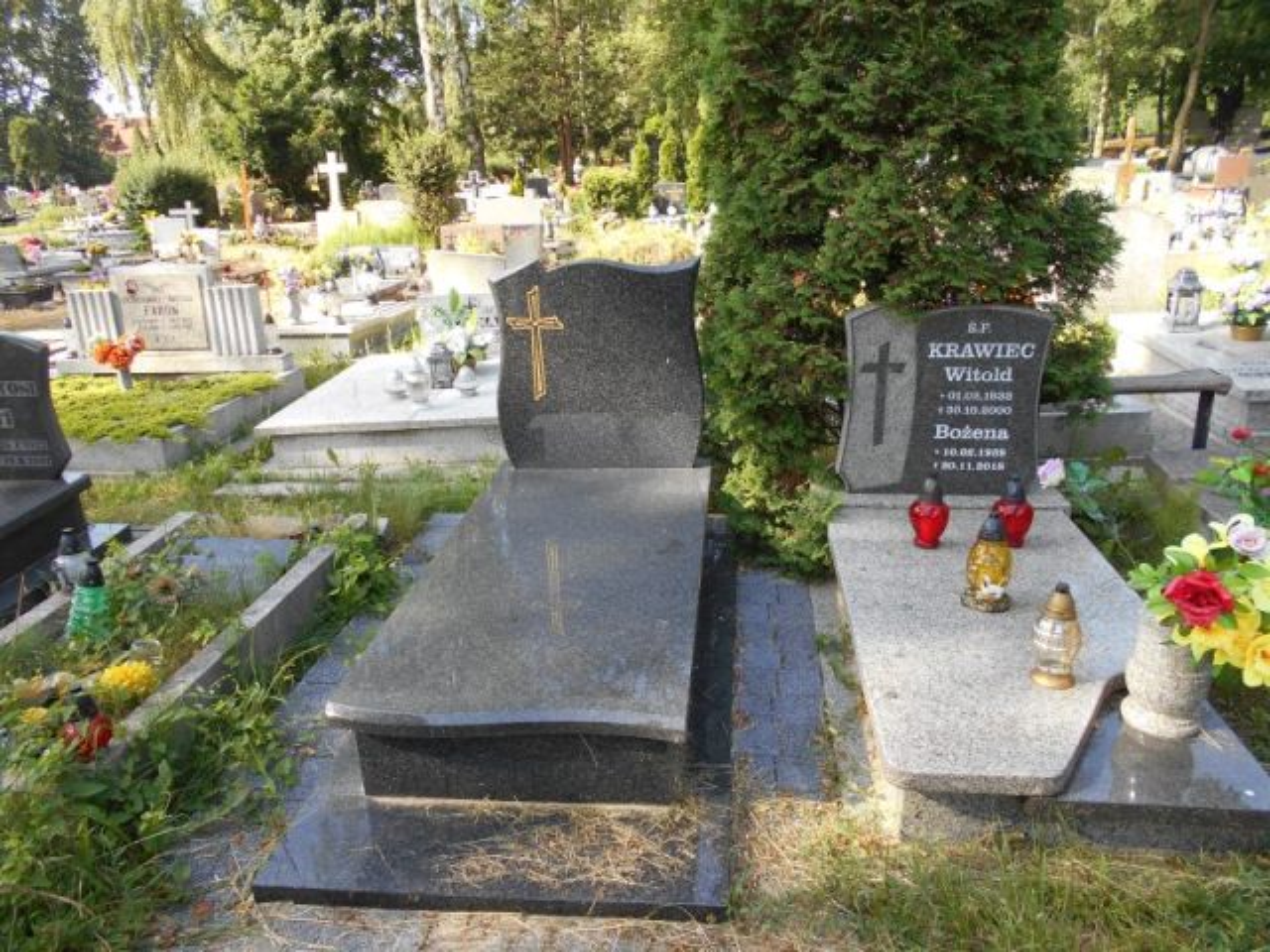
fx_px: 954
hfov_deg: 67.3
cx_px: 635
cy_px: 476
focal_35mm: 26
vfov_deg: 53.1
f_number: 3.2
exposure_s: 1/160
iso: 80
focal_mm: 4.6
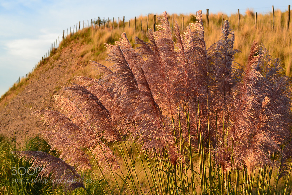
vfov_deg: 14.0
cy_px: 98
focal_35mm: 98
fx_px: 791
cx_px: 146
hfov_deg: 20.9
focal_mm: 65
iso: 400
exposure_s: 1/160
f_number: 10
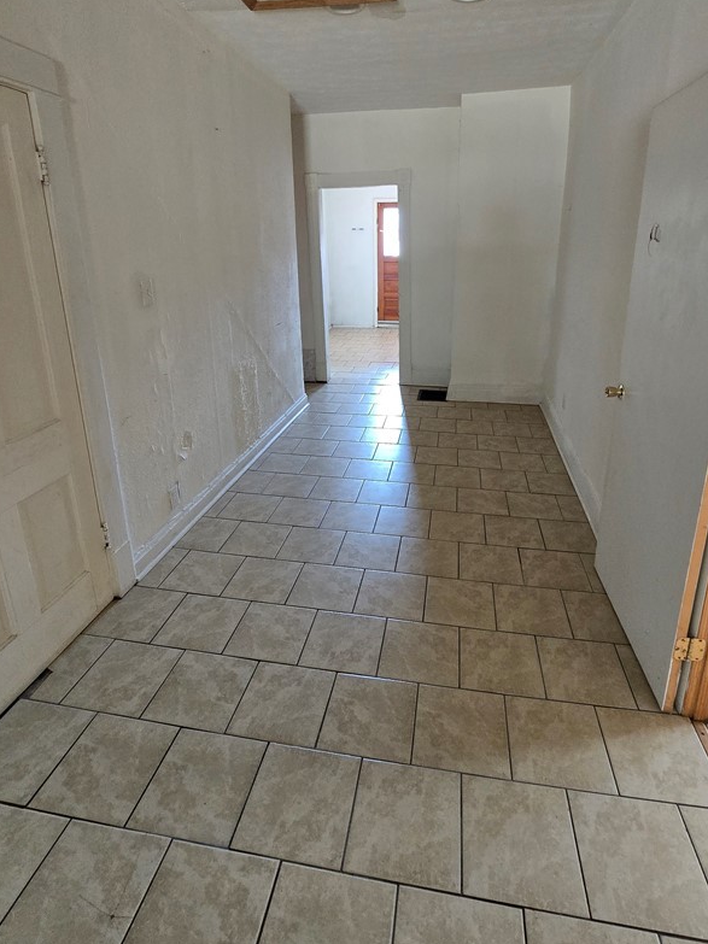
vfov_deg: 89.9
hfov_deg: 74.6
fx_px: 464
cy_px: 379
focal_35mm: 17
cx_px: 380
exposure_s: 1/60
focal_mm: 2.2
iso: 640
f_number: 2.2
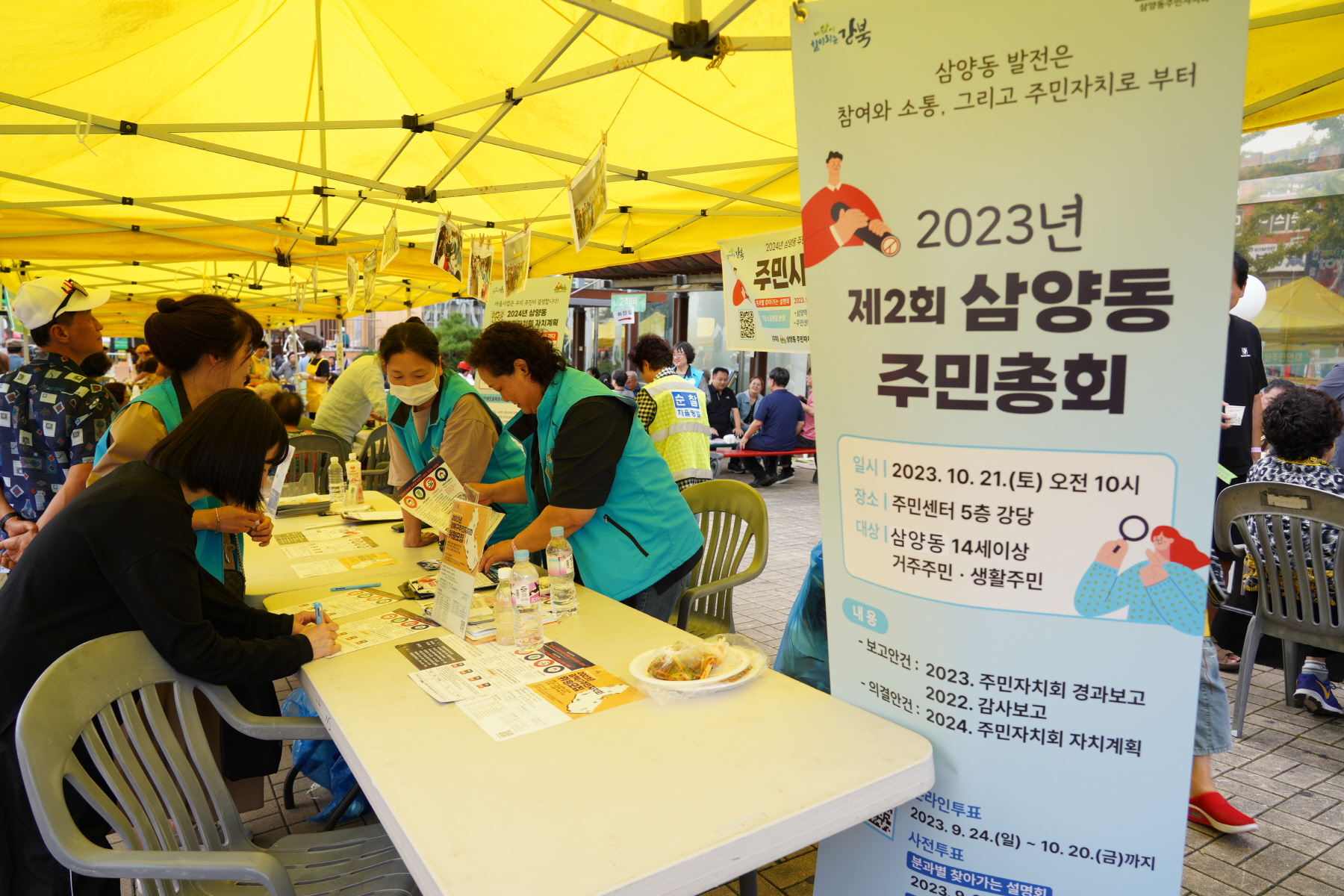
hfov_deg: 73.7
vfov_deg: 53.1
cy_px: 448
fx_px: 896
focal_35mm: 24
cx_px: 672
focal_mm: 24
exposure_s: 1/125
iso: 160
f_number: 4.5
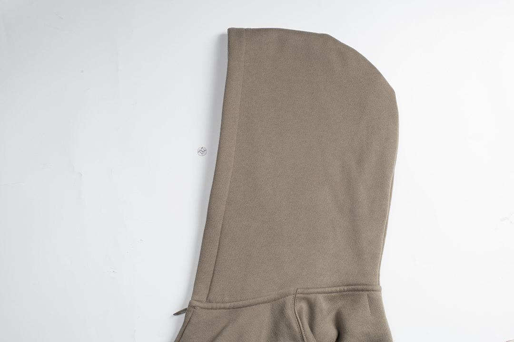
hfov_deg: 39.6
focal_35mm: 50
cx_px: 257
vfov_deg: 27.0
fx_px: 714
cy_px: 171
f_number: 14
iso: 100
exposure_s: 1/125
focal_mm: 50
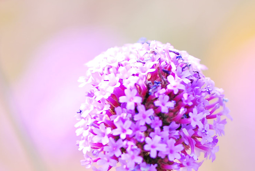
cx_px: 158
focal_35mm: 439
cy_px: 85
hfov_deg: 4.7
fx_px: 3115
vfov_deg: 3.1
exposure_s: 1/200
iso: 100
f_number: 3.2
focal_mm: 105
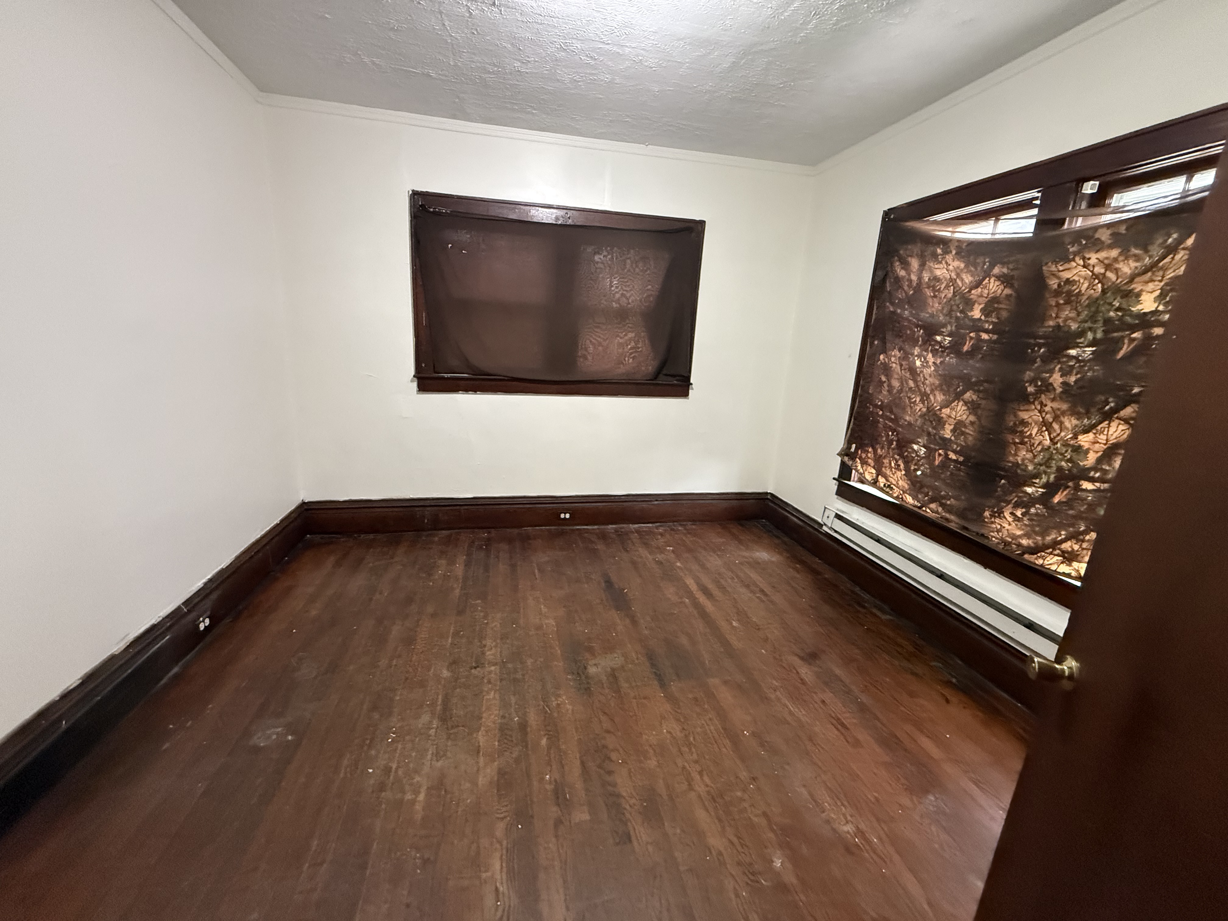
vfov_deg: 85.7
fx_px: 497
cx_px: 614
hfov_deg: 102.1
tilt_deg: -14.0
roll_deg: -3.8
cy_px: 460
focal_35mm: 14
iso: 800
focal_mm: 2.22
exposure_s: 1/60
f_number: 2.2
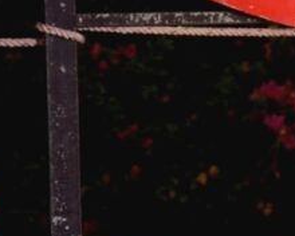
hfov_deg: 2.5
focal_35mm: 787
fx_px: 6871
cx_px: 453
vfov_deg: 2.0
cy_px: 156
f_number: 4.8
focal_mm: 120
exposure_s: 1/160
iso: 400
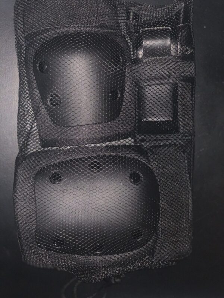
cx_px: 112
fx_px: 449
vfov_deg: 36.8
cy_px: 149
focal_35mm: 52
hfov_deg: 28.0
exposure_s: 1/33
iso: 200
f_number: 2.4
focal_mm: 6
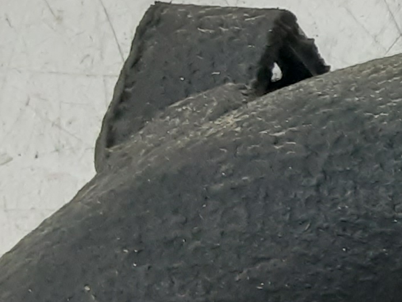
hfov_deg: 13.2
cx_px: 845
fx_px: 1464
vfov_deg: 11.7
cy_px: 268
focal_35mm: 126
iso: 200
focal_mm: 2.91
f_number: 1.9
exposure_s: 1/50
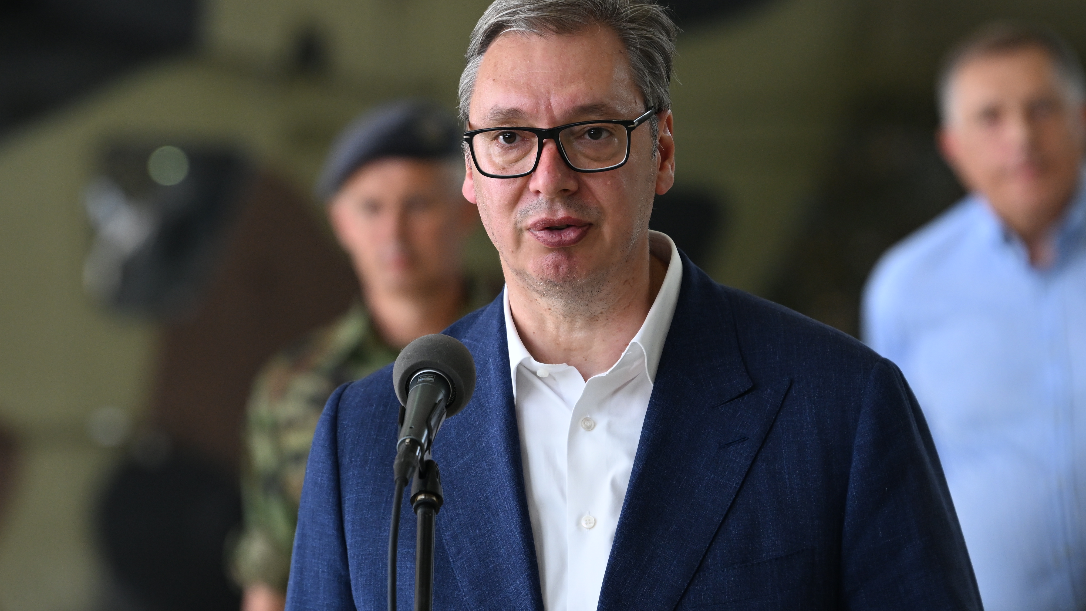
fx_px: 9071
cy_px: 298
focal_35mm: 315
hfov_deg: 6.9
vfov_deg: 3.9
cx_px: 542
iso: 1000
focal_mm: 200
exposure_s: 1/320
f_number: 4
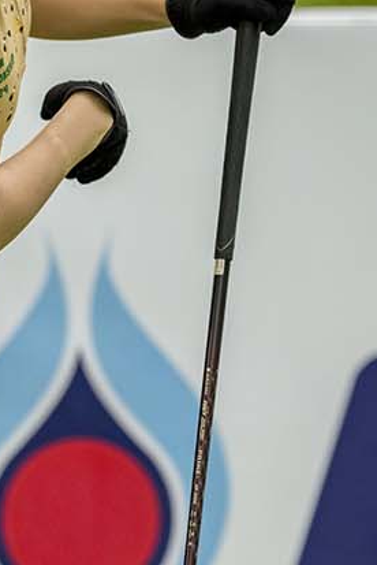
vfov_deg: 1.5
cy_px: 544
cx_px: -60
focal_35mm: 1393
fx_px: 21843
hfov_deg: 1.0
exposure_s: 1/5000
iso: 800
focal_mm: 400
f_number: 3.5
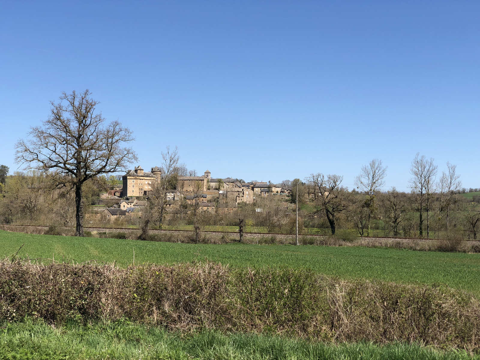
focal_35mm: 52
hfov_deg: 36.8
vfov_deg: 28.0
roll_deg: -0.4
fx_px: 721
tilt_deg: +4.0
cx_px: 240
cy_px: 180
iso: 16
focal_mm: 6
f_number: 2.4
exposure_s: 1/1116
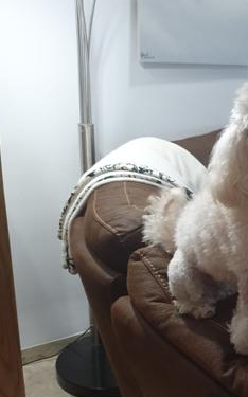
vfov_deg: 40.8
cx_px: 256
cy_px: 248
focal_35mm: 49
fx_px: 531
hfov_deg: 24.9
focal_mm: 4.32
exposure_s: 1/50
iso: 320
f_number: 1.5
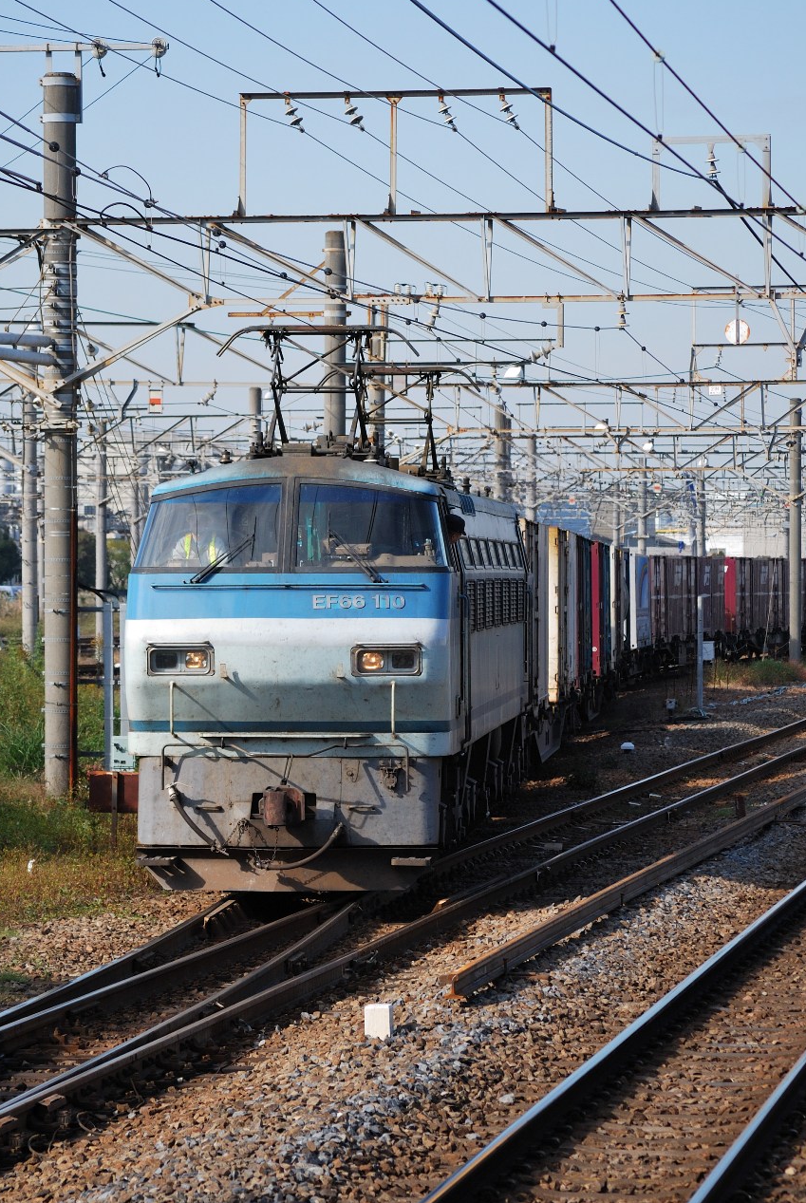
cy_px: 611
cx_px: 384
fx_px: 5153
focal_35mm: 154
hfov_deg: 8.9
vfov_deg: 13.3
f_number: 5.6
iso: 200
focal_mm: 80
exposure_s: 1/500
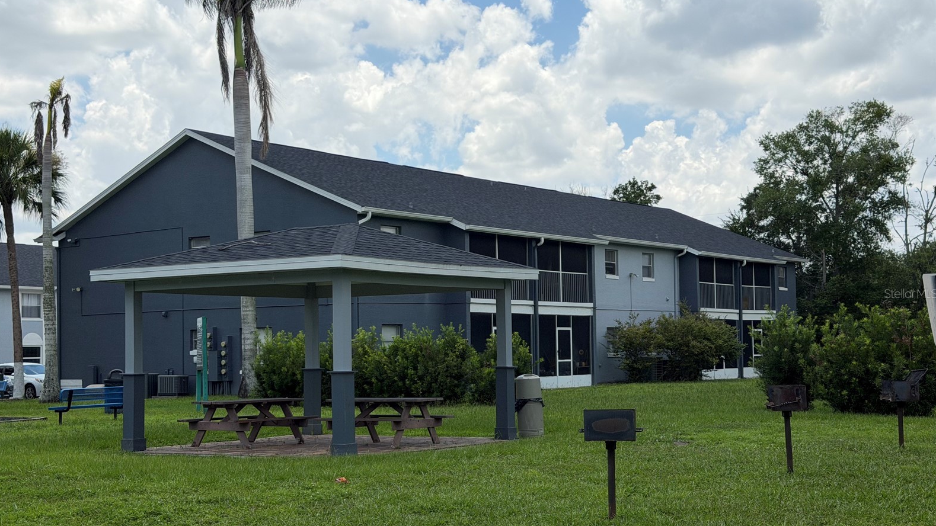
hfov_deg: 39.2
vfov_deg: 22.6
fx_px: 1315
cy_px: 293
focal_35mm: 53
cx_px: 466
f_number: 1.78
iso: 64
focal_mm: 6.76
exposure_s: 1/6024
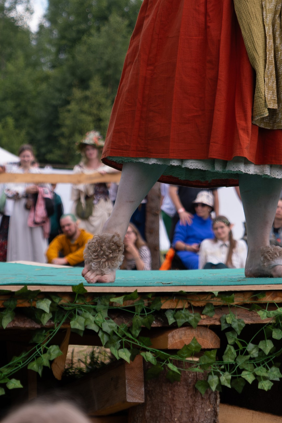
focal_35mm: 160
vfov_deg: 12.5
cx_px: 197
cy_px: -97
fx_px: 1880
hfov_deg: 8.6
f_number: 3.2
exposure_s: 1/1600
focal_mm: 42.7
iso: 200
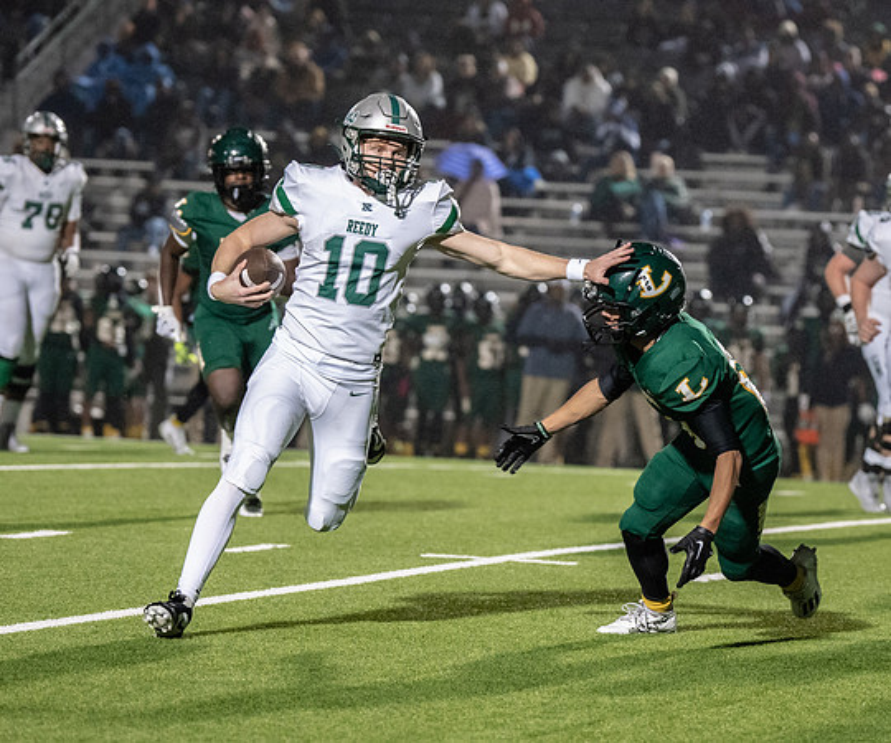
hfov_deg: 9.0
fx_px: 5635
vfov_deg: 7.5
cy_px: 346
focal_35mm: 210
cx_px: 561
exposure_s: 1/1250
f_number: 2.8
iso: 4000
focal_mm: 119
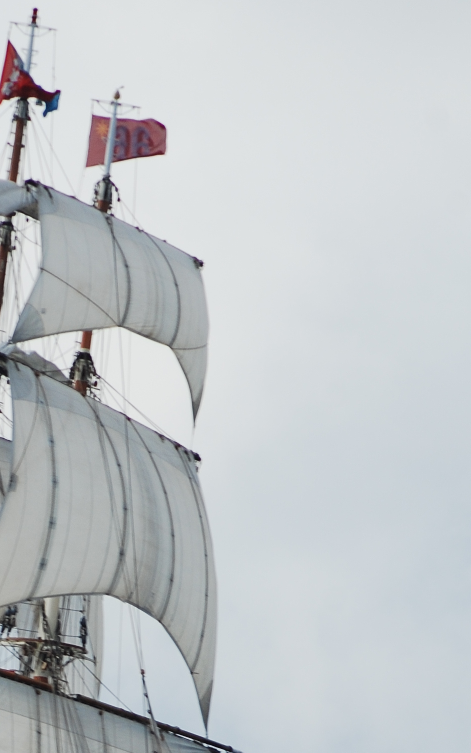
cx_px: -43
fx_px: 11752
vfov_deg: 3.7
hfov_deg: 2.3
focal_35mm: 572
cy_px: 896
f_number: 10
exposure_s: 1/250
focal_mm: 145
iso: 110
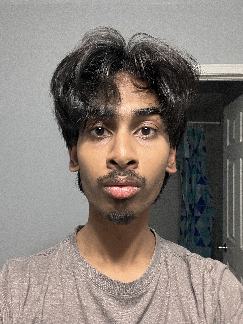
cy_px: 162
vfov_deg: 60.0
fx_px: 281
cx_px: 122
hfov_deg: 46.8
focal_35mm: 30
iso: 250
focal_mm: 2.71
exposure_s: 1/40
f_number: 2.2
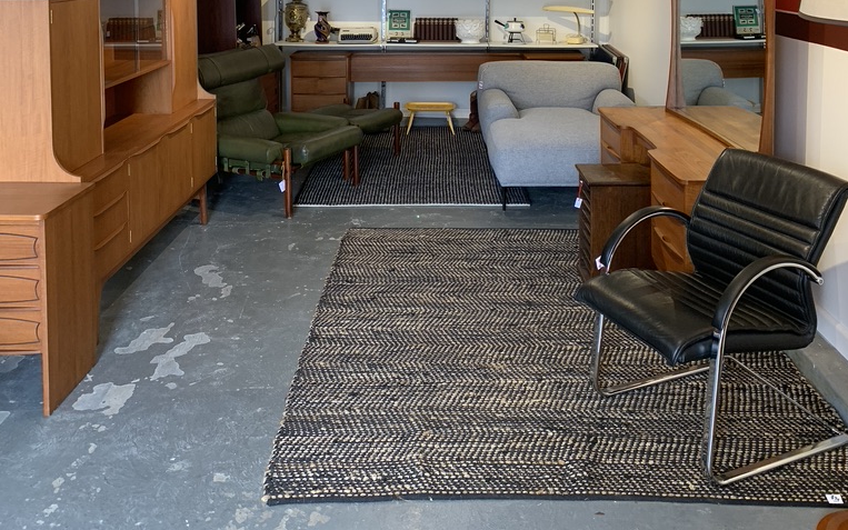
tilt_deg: -3.3
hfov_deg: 52.7
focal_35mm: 37
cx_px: 426
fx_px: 855
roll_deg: -0.5
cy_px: 16
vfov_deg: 32.1
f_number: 1.8
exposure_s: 1/50
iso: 80
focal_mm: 4.25
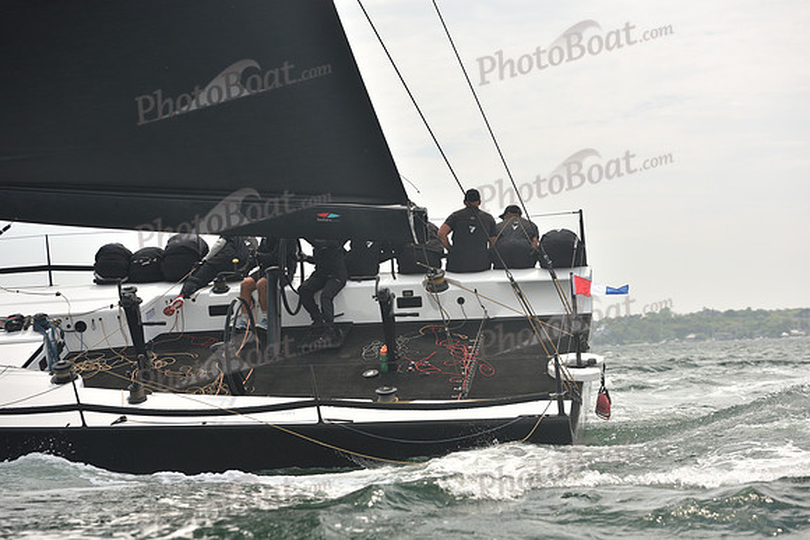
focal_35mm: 70
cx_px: 405
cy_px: 270
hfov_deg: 28.8
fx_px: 1575
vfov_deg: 19.5
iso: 250
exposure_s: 1/640
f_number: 4.5
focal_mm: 70
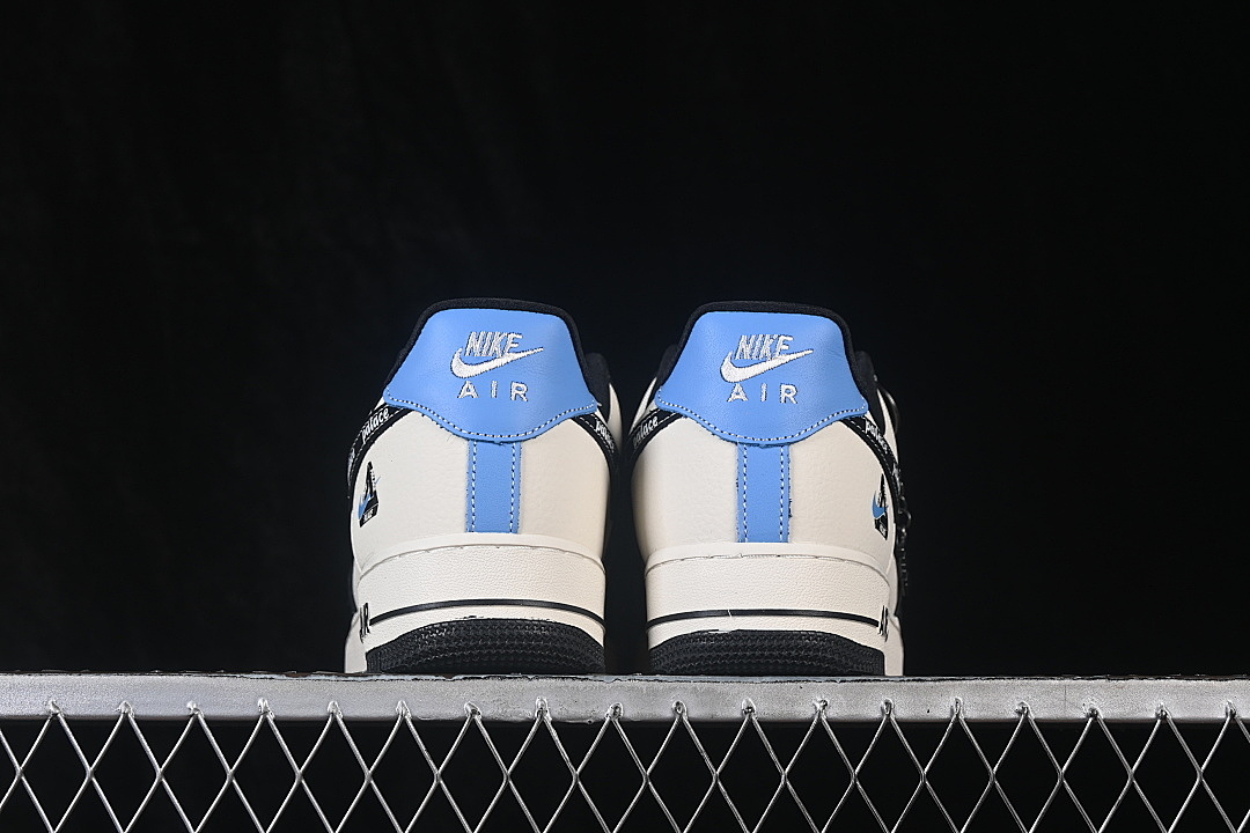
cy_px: 416
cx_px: 625
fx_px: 2604
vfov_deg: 18.2
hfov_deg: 27.0
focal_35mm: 75
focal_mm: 50
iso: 160
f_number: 8
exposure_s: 1/80
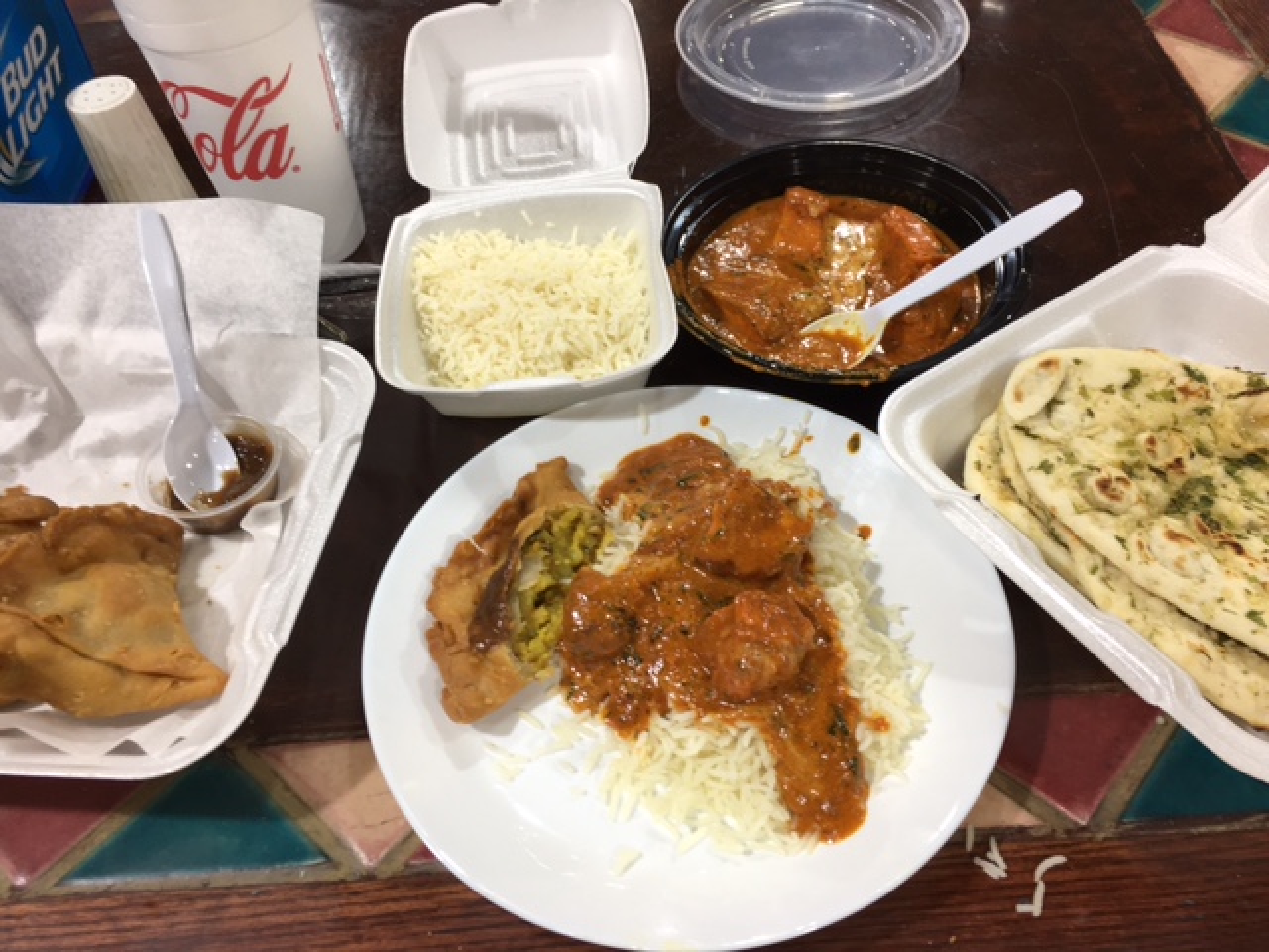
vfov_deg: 48.2
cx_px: 634
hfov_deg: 61.7
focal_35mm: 29
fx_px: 1063
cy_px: 476
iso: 32
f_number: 2.2
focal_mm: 4.15
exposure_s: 1/60
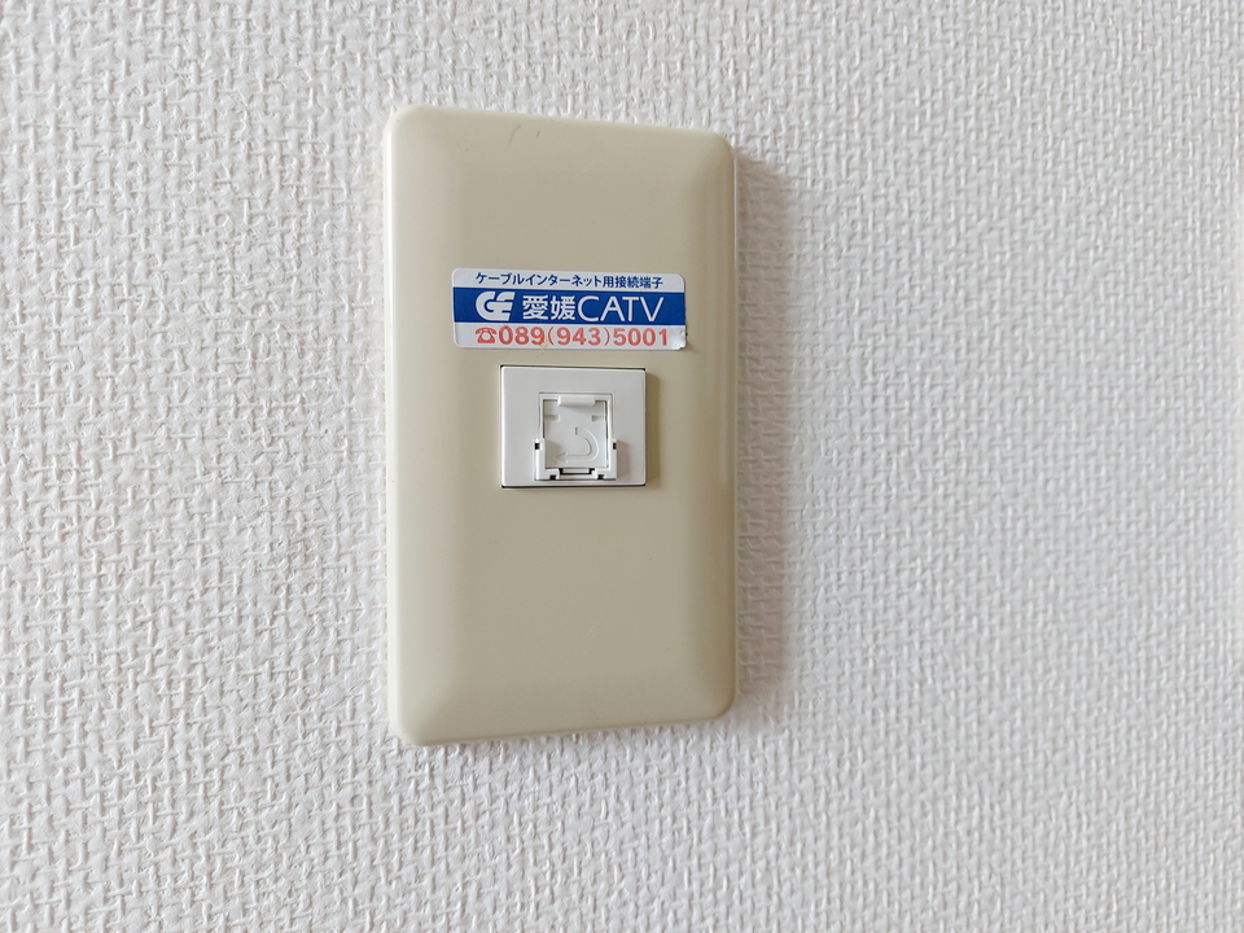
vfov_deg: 56.8
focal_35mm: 24
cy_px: 466
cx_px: 622
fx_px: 862
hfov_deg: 71.6
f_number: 1.8
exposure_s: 1/24
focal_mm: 5.23
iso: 32
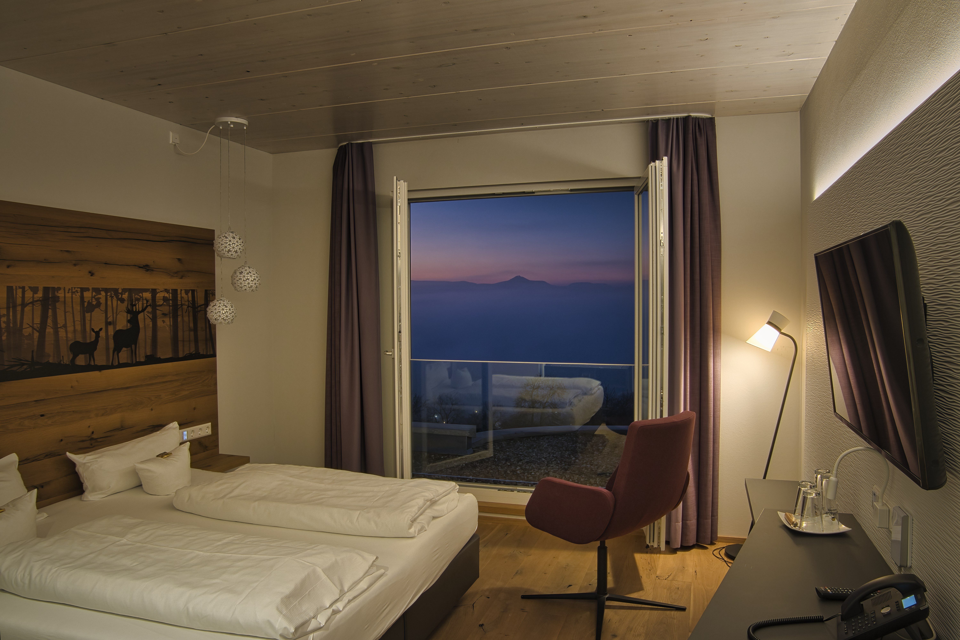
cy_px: 320
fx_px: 640
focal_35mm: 24
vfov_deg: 53.1
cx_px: 480
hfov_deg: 73.7
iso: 250
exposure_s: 2
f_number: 11
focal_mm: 16
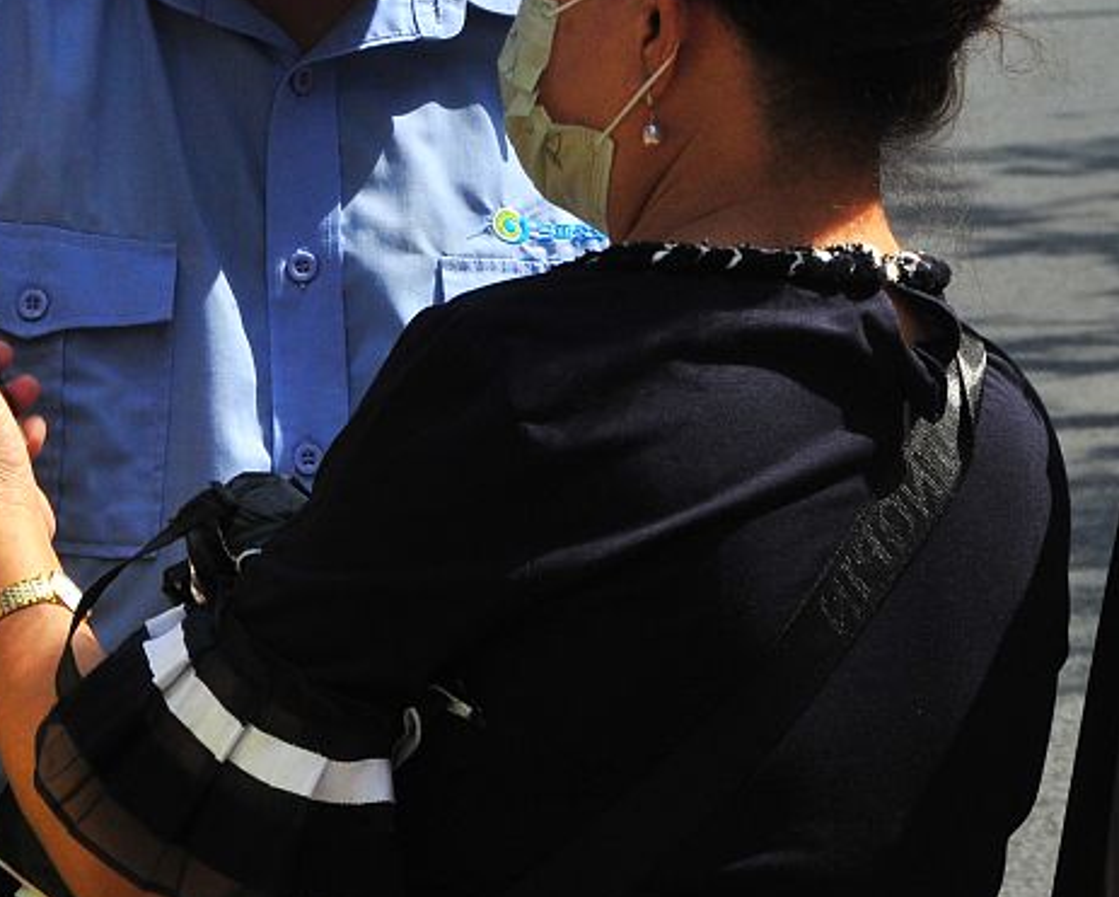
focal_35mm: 255
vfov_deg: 6.1
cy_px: 74
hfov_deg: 7.6
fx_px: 8450
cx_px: 408
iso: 400
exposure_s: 1/500
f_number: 11
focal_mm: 70
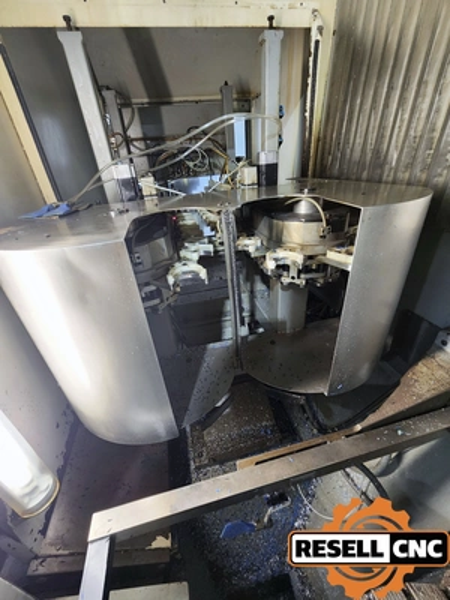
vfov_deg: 106.2
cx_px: 225
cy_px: 300
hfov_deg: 89.9
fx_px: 225
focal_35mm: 13
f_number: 2.2
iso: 320
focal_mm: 2.2
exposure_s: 1/40
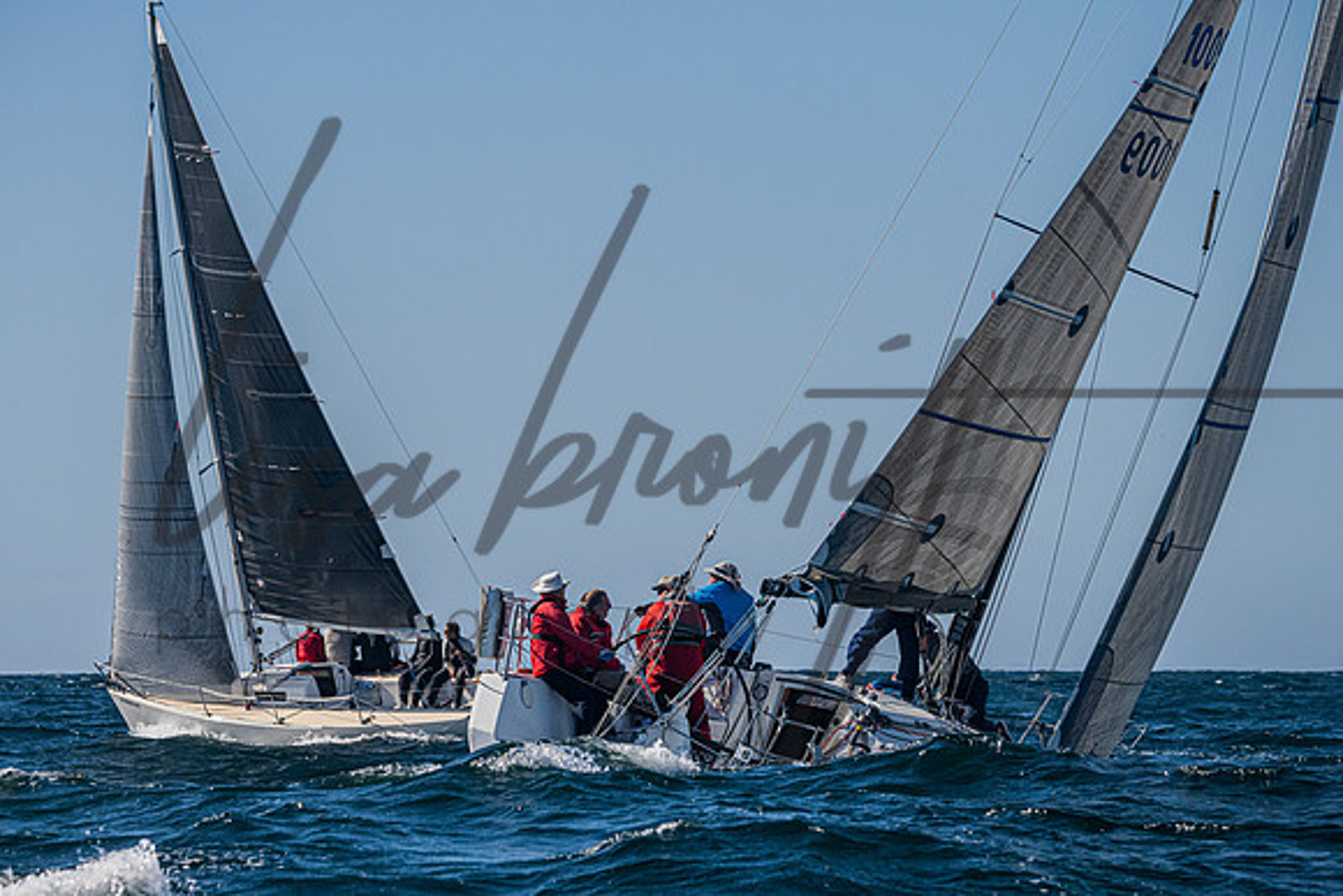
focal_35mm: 212
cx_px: 624
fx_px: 7918
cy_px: 517
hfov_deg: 9.7
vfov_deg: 6.5
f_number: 6.3
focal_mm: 180
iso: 400
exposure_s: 1/6400
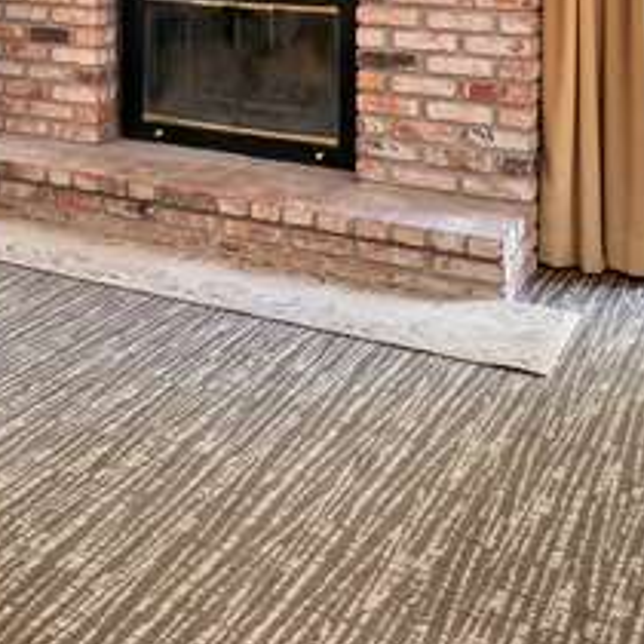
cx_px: -192
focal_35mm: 58
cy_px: -106
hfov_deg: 25.5
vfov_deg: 26.6
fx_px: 1221
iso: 250
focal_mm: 14
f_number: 10
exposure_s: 2.5
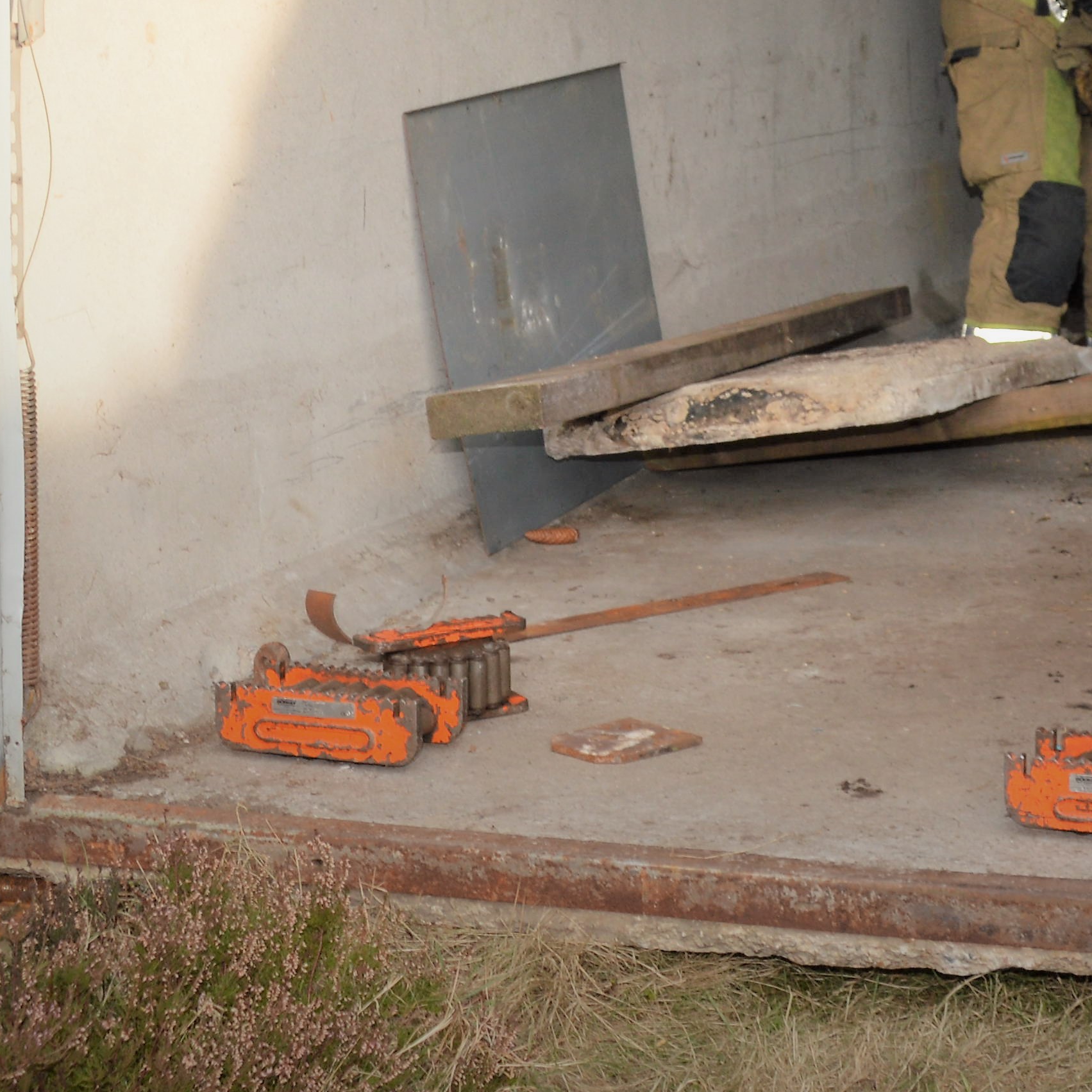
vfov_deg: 17.0
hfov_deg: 17.5
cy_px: -94
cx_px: 794
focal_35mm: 99
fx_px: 3533
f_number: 5.6
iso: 100
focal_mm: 22
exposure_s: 1/125
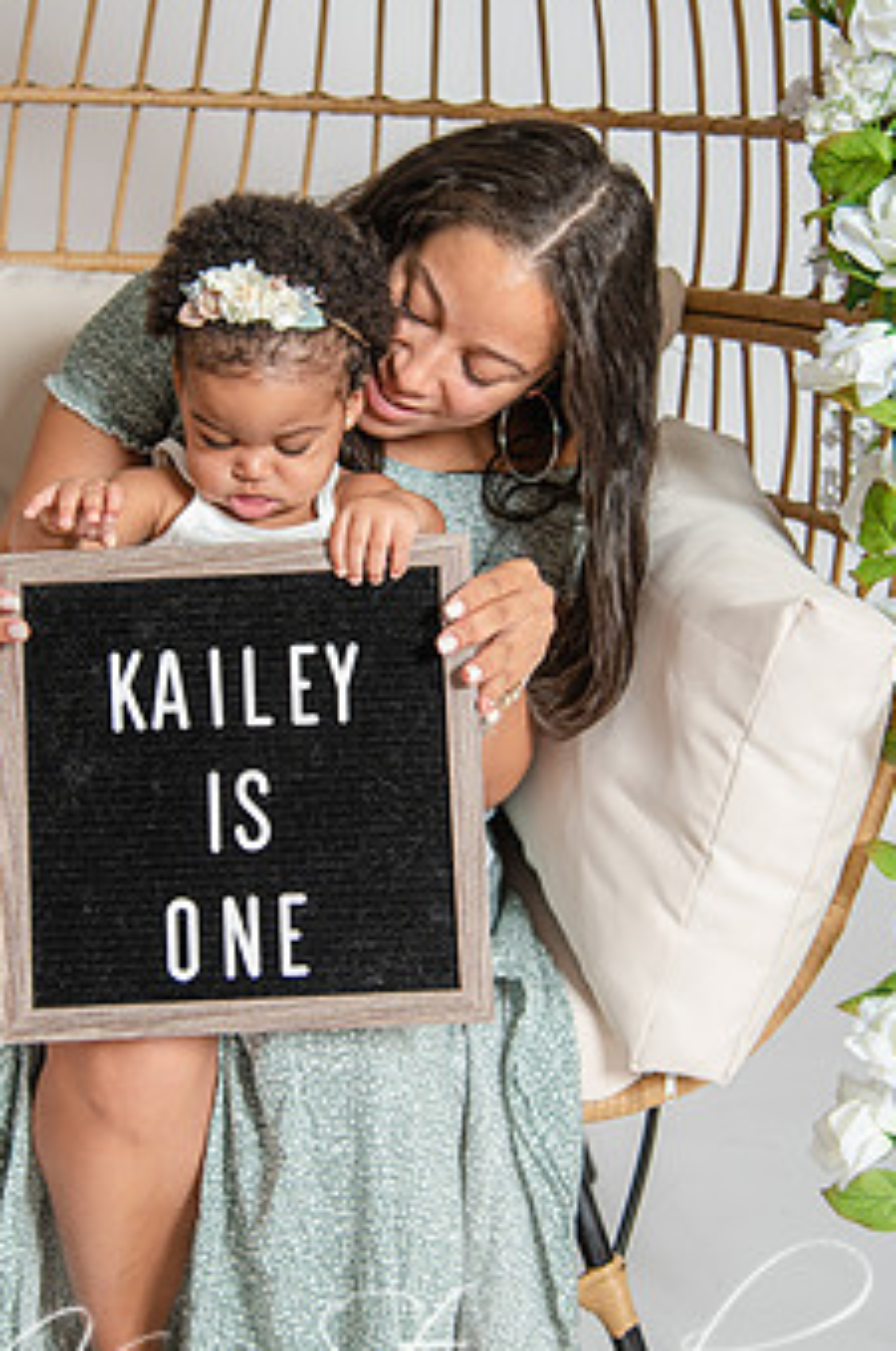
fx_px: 2284
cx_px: 325
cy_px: 646
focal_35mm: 61
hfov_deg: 22.1
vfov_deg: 32.9
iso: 200
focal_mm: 46
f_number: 4
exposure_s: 1/200
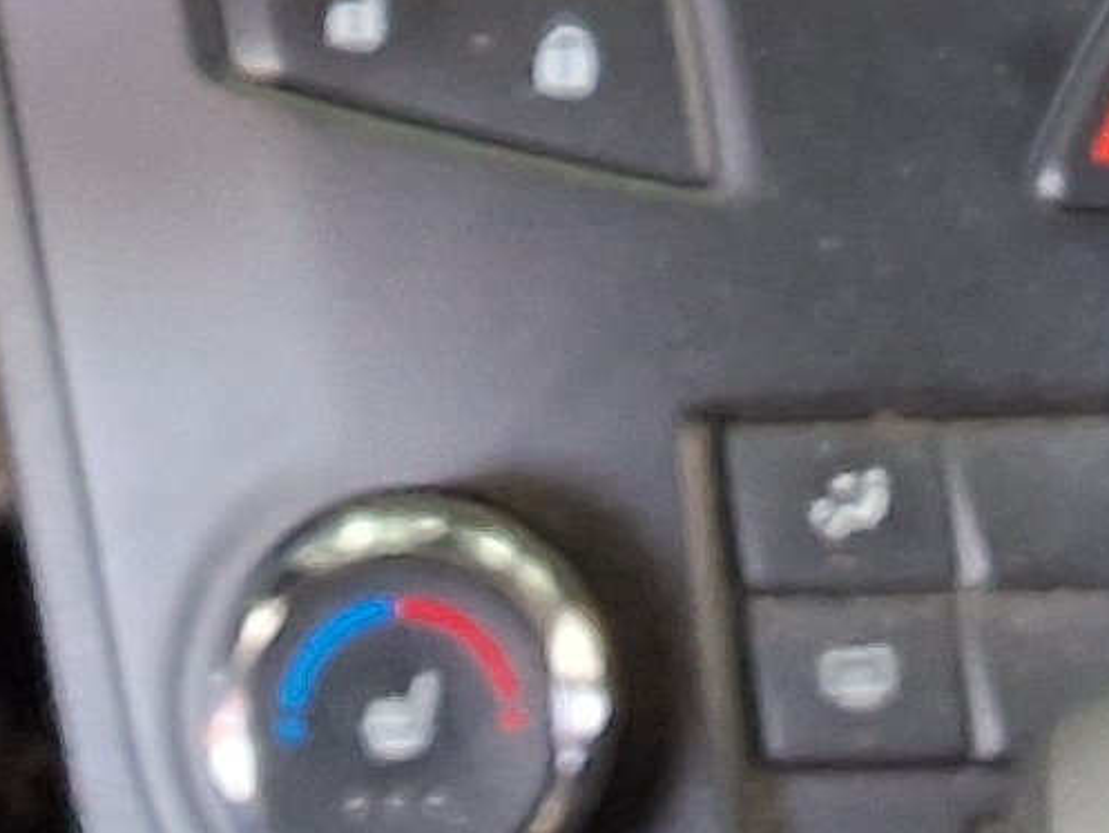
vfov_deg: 7.7
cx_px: 707
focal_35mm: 184
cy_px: -918
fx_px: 5896
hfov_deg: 10.7
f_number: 1.9
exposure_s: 1/40
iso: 160
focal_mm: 2.91
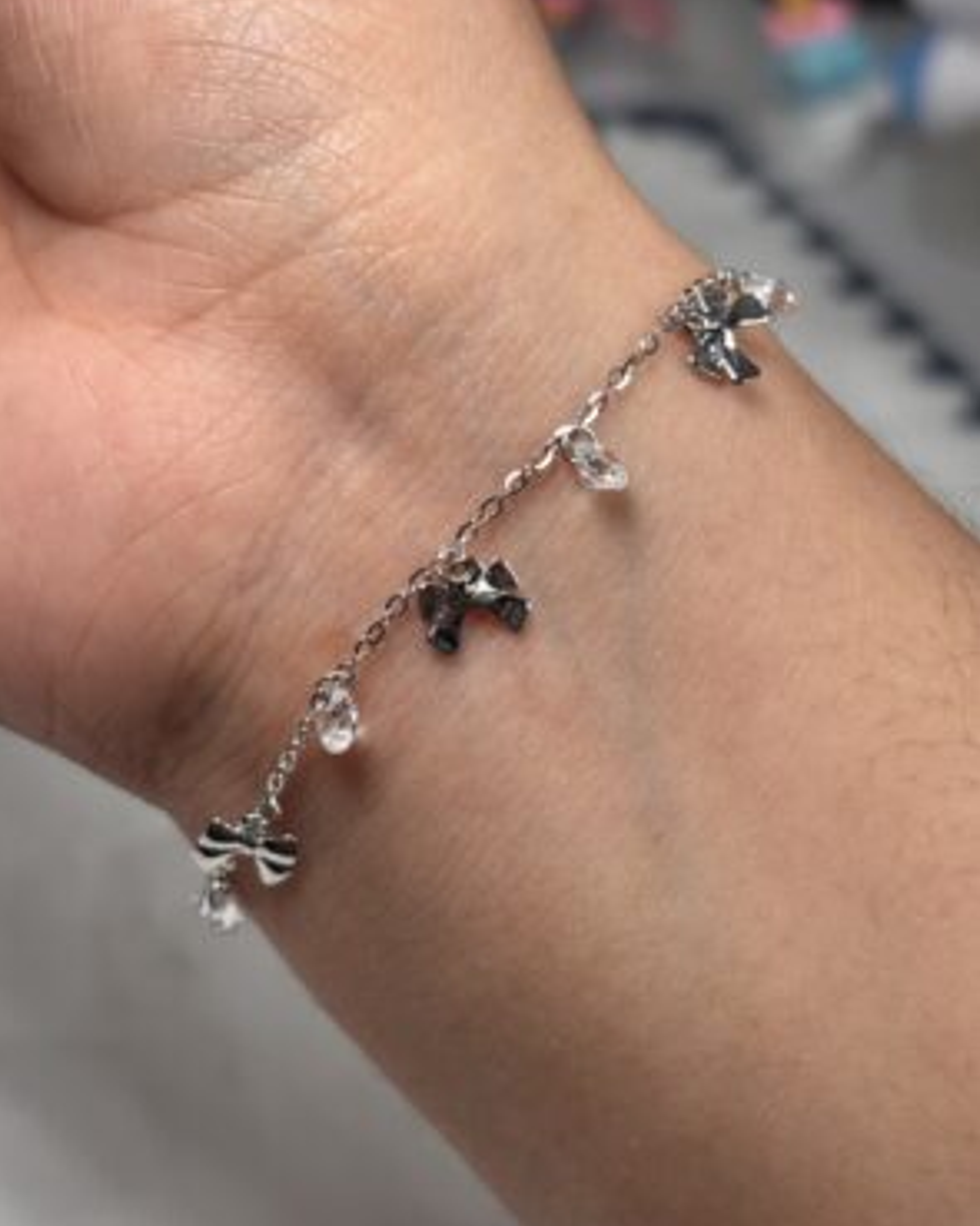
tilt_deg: -39.0
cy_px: 571
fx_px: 1995
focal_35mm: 55
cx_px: 485
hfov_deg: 27.6
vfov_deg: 34.1
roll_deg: -13.7
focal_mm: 5.96
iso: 32
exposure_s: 1/232
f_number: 1.6
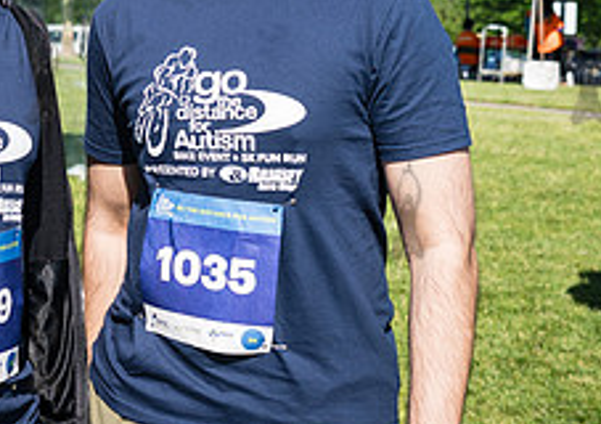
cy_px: 73
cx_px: -28
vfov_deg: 13.0
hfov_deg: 17.9
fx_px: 1852
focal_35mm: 109
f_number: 4.5
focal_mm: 39
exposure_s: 1/800
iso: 160
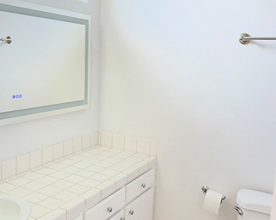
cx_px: 111
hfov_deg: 43.6
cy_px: 103
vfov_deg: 35.6
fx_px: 343
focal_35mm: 42
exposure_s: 1/180
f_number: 1.5
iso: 40
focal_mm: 5.7
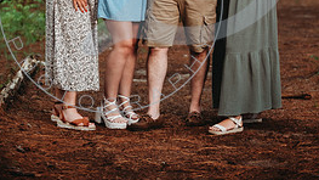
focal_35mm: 183
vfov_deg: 6.5
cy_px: -92
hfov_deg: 11.8
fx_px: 1548
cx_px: 165
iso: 400
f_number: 2.8
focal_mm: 102
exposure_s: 1/160
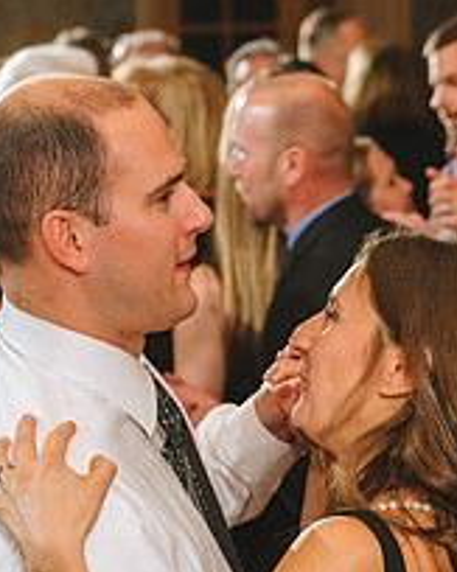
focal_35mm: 139
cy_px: 425
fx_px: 2352
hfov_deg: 11.0
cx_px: 440
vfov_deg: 13.8
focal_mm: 52
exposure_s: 1/160
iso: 1250
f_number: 3.5
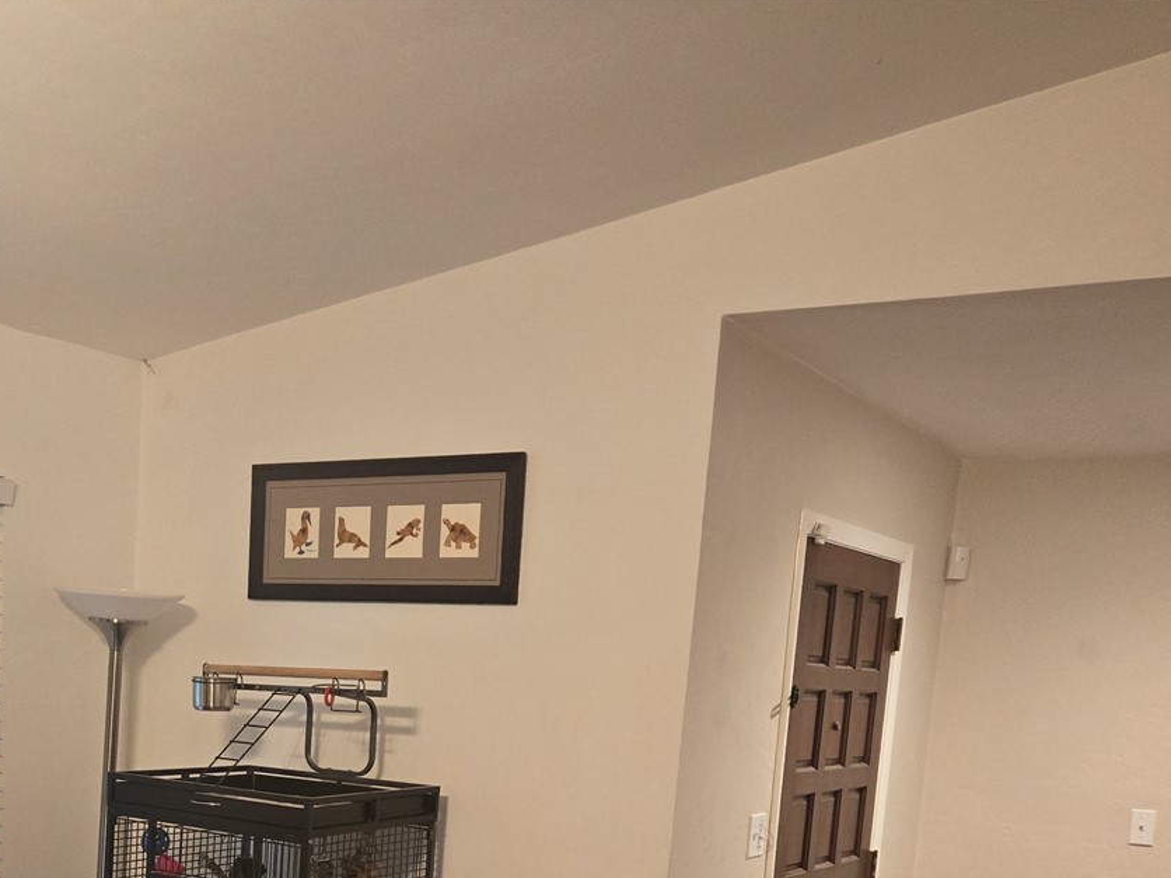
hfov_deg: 42.1
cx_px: 342
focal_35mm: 44
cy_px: 833
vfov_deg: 31.0
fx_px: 1488
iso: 800
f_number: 1.8
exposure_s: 1/120
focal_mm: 5.4
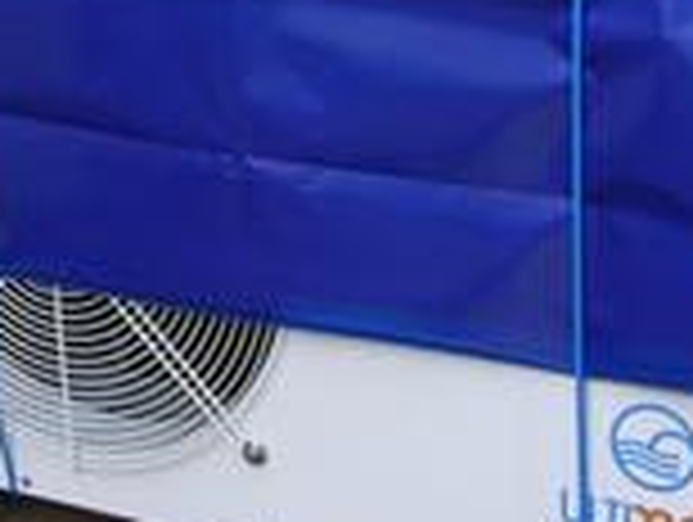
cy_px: 225
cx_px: 450
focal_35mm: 136
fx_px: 2727
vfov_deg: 10.9
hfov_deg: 14.5
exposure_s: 1/57
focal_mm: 8.9
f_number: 3.5
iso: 50
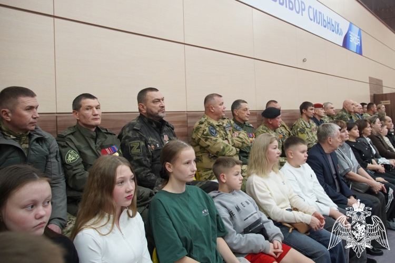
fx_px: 296
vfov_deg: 47.9
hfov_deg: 67.4
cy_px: 132
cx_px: 198
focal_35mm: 27
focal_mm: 18
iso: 1600
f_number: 4
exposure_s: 1/160
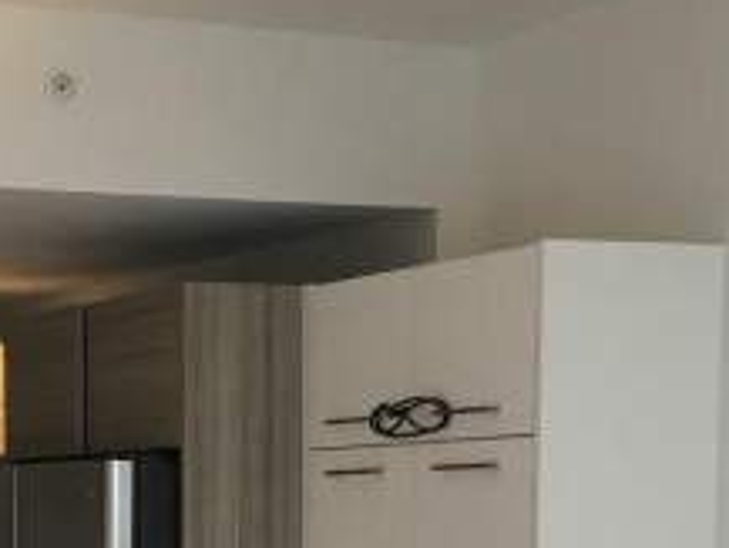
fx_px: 2255
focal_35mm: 107
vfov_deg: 13.1
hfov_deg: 17.9
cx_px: -13
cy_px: 834
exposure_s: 1/30
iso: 50
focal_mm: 4.15
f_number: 2.2
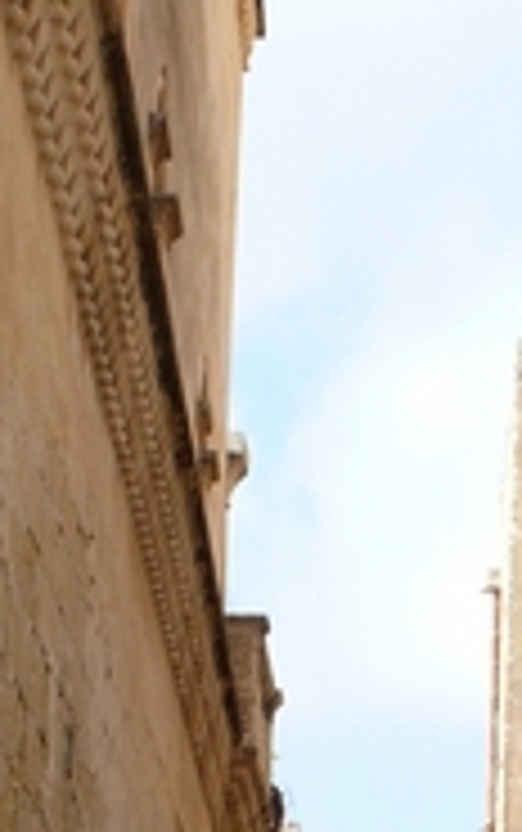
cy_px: 1228
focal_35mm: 120
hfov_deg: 10.6
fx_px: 2725
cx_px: 716
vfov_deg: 16.0
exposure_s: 1/200
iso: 100
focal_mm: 7.4
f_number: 5.6
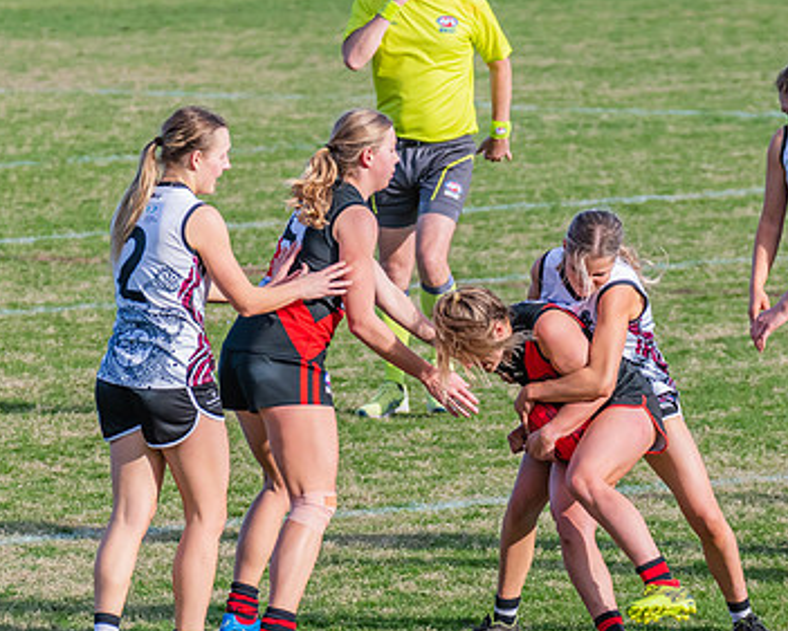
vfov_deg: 2.6
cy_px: 494
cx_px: 595
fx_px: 13787
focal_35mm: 591
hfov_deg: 3.3
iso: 800
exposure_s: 1/1250
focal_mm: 250
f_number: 6.3
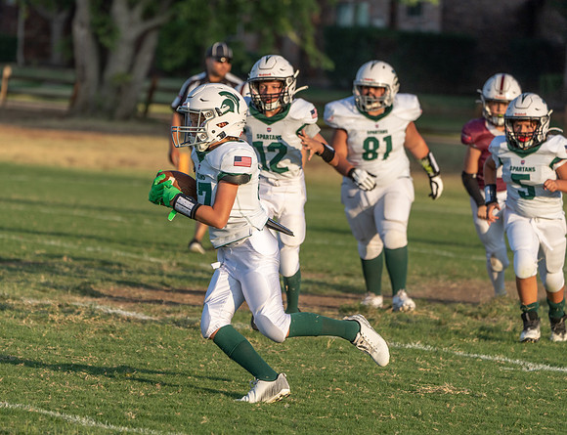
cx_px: 238
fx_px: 4454
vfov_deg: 5.6
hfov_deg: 7.3
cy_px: 219
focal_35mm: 270
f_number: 5.6
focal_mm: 244
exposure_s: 1/1000
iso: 320
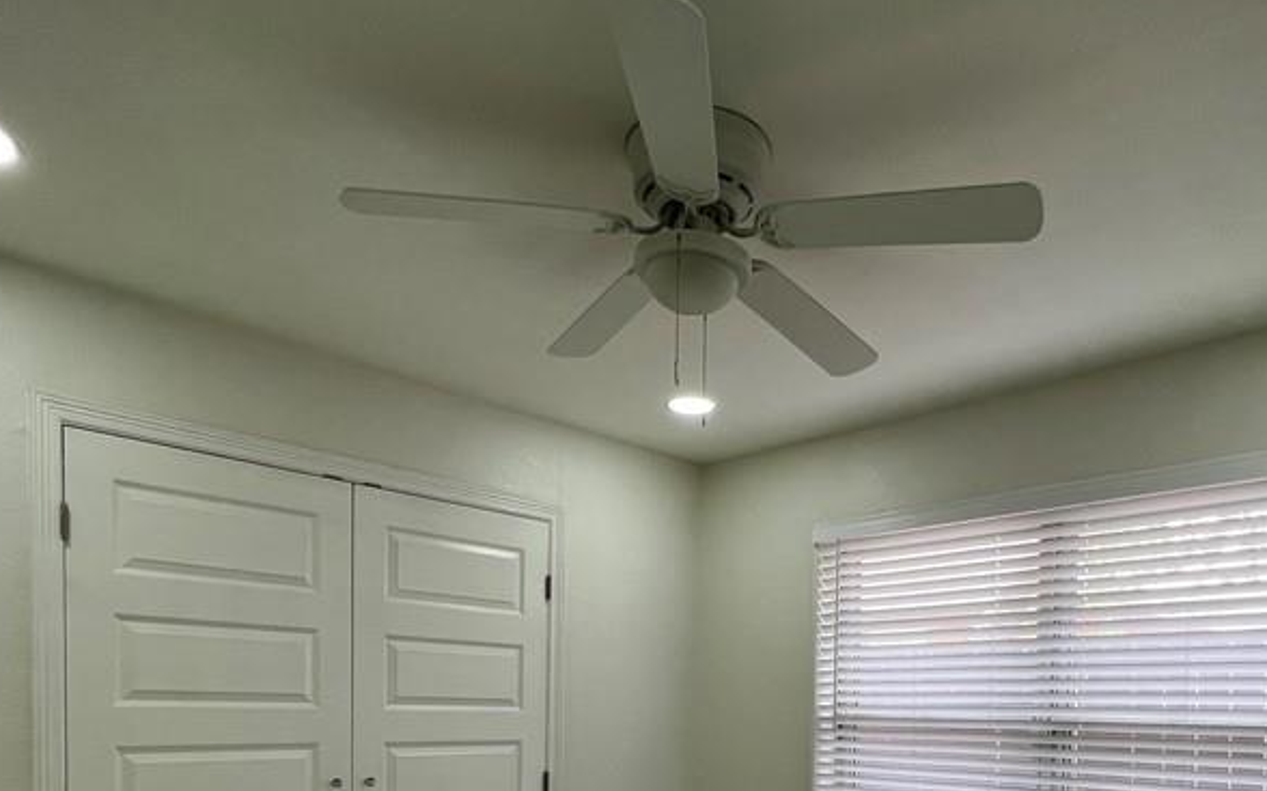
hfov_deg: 74.4
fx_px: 828
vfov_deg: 45.2
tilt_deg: -4.2
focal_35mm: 24
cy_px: 741
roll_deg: -0.5
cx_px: 726
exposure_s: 1/122
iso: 64
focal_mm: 1.57
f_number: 1.8
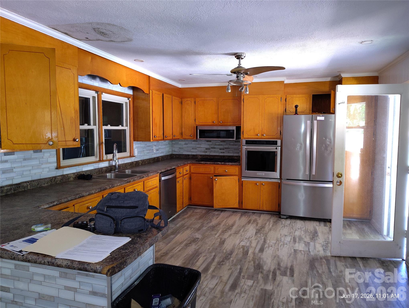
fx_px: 284
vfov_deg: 56.9
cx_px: 204
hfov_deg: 71.5
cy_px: 154
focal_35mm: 24
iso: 1734
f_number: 1.8
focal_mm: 5.56
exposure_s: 1/60
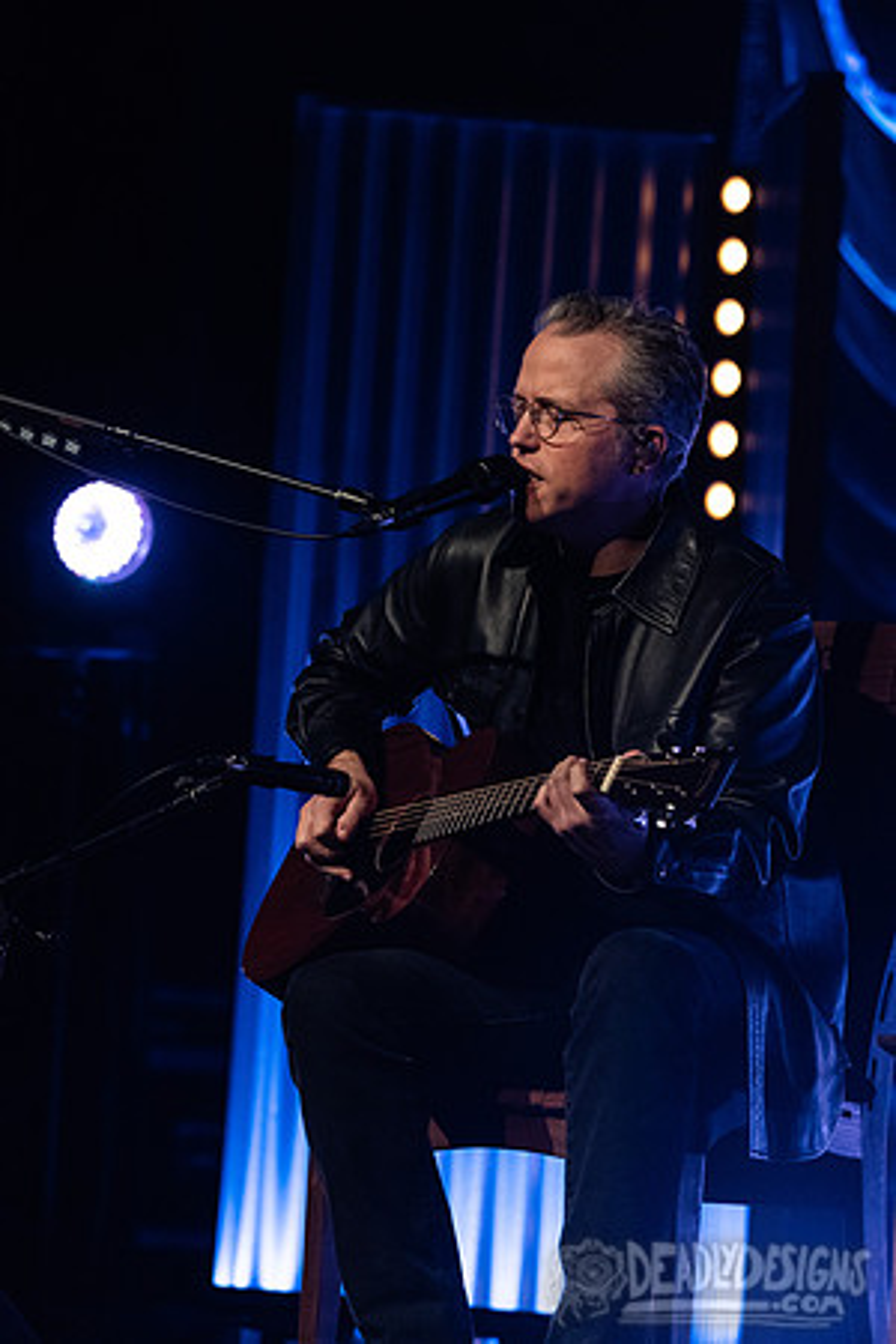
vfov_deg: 9.4
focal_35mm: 220
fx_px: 8213
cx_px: 448
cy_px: 672
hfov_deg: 6.2
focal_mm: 220
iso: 2500
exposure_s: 1/125
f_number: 5.3
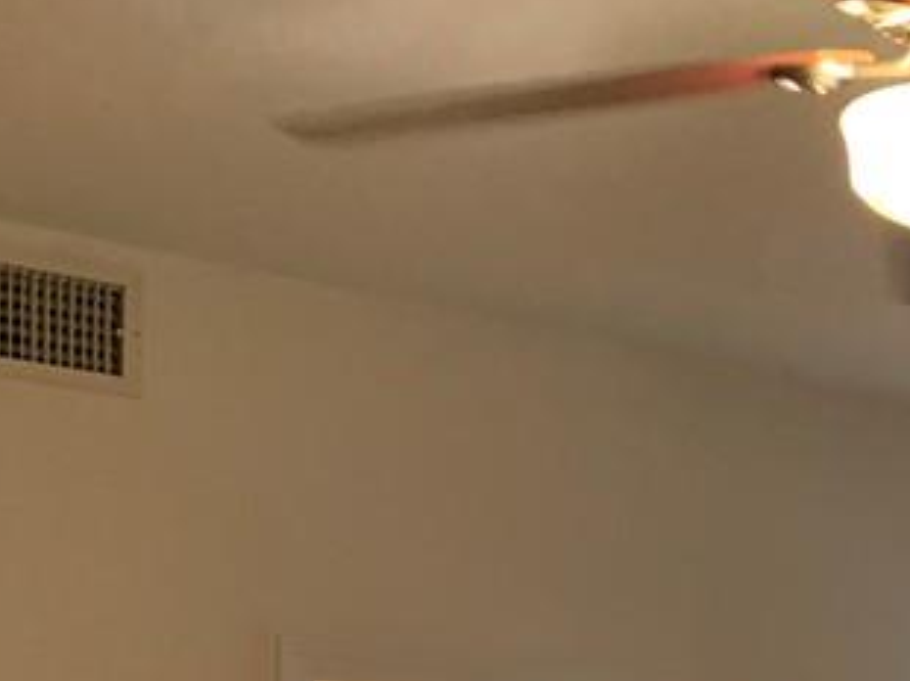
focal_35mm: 86
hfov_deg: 20.3
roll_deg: -0.5
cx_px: 1268
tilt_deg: +1.2
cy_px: 916
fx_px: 2259
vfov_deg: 16.1
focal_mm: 4.25
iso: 250
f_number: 1.8
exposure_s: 1/60
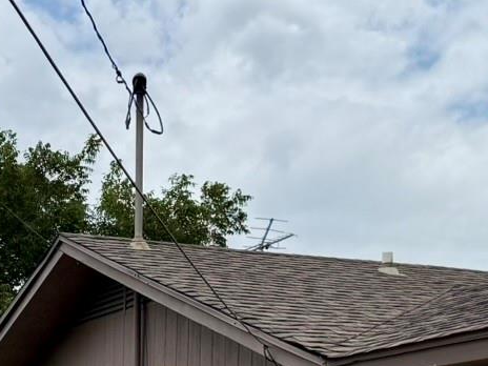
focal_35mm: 106
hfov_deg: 18.3
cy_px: 605
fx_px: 1494
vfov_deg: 13.0
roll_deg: -1.5
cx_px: 59
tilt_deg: -2.9
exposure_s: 1/7353
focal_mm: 6.76
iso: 80
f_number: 1.78
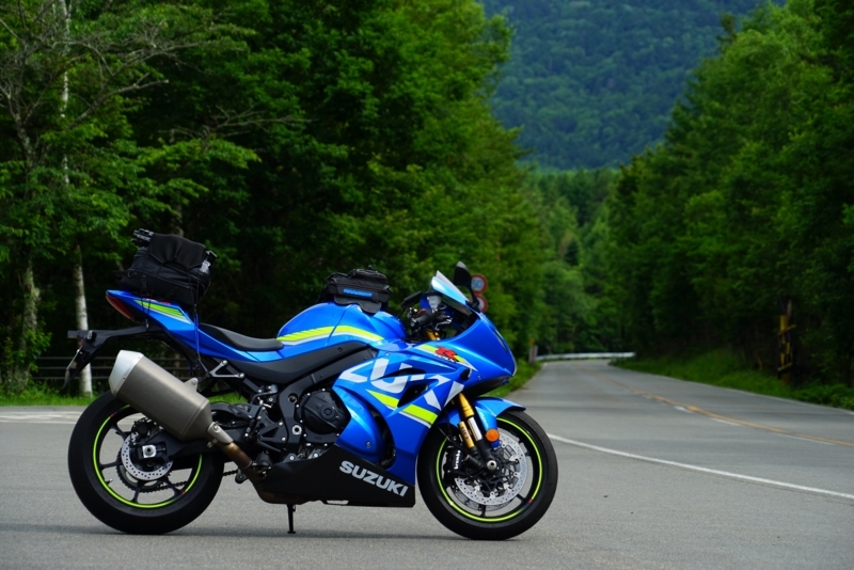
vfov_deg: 9.9
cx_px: 427
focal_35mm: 139
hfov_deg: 14.8
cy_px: 285
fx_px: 3298
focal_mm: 139
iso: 100
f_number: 8
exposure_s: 1/200
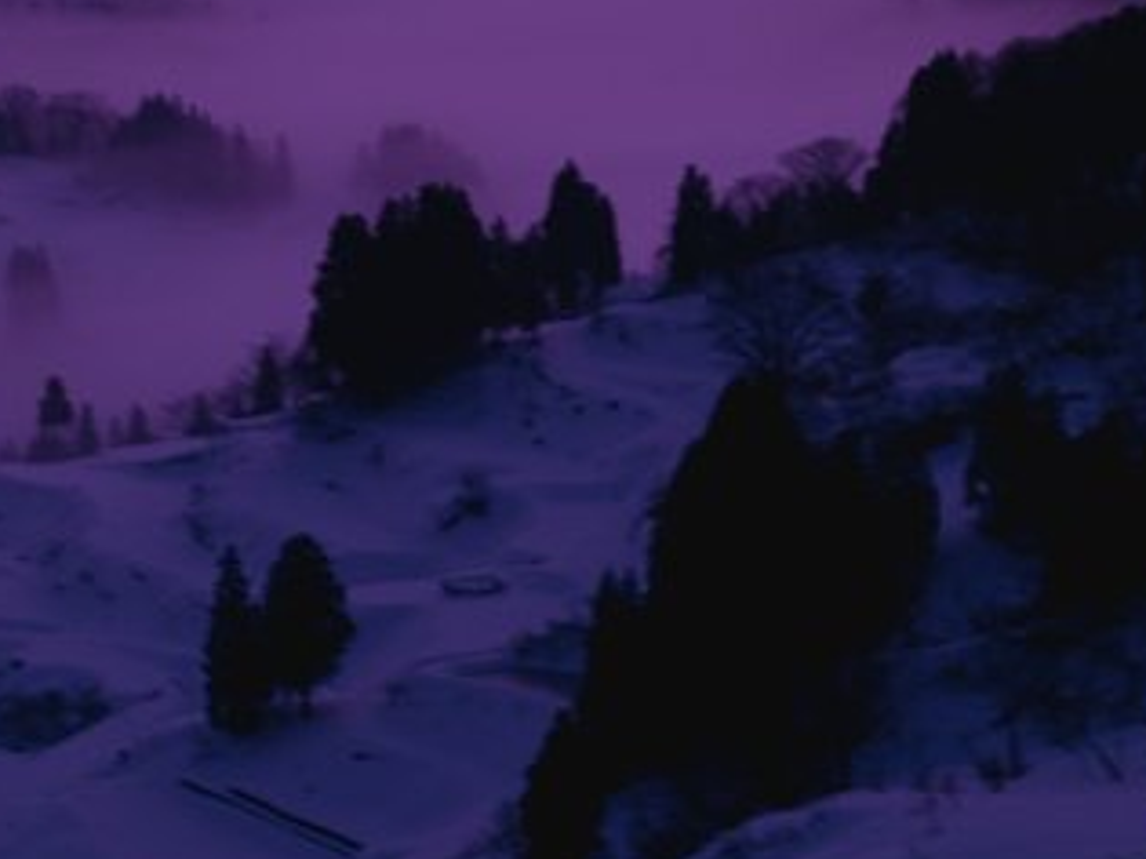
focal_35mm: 128
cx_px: 444
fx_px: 4236
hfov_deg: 15.4
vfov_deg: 11.6
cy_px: 249
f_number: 5.6
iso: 100
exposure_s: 1/2
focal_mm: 48
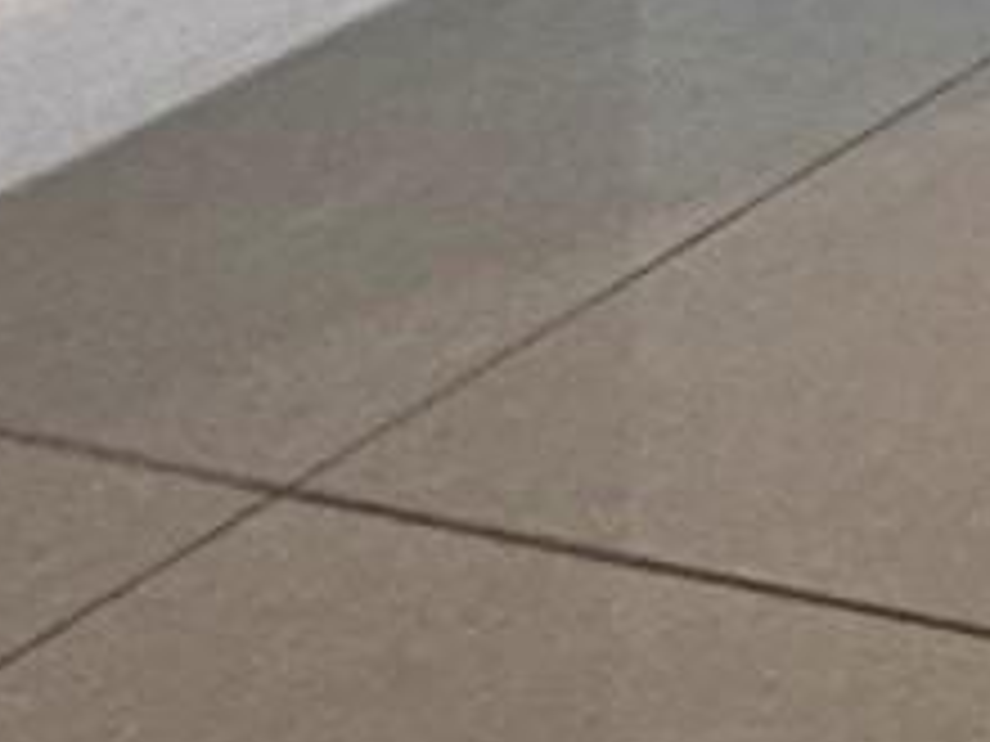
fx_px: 2917
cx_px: 3456
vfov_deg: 9.2
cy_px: -1848
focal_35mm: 102
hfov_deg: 9.6
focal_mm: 2.22
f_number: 2.2
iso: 250
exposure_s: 1/120
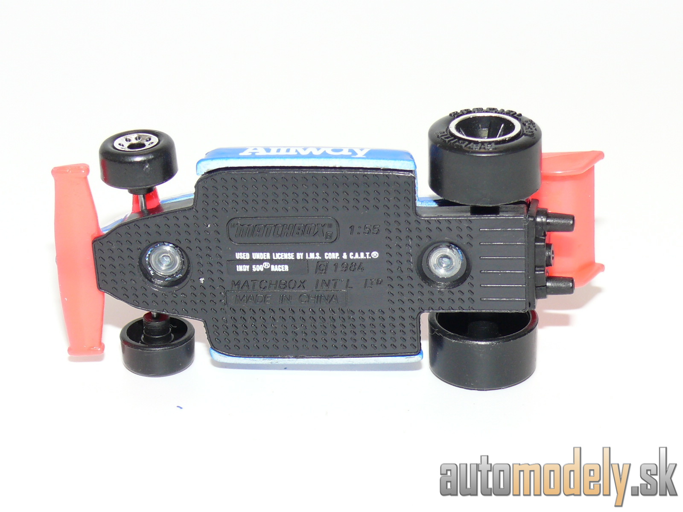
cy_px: 256
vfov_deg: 15.2
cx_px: 342
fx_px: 1914
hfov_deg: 20.2
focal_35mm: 97
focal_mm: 13.2
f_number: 4
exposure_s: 1/30
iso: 100
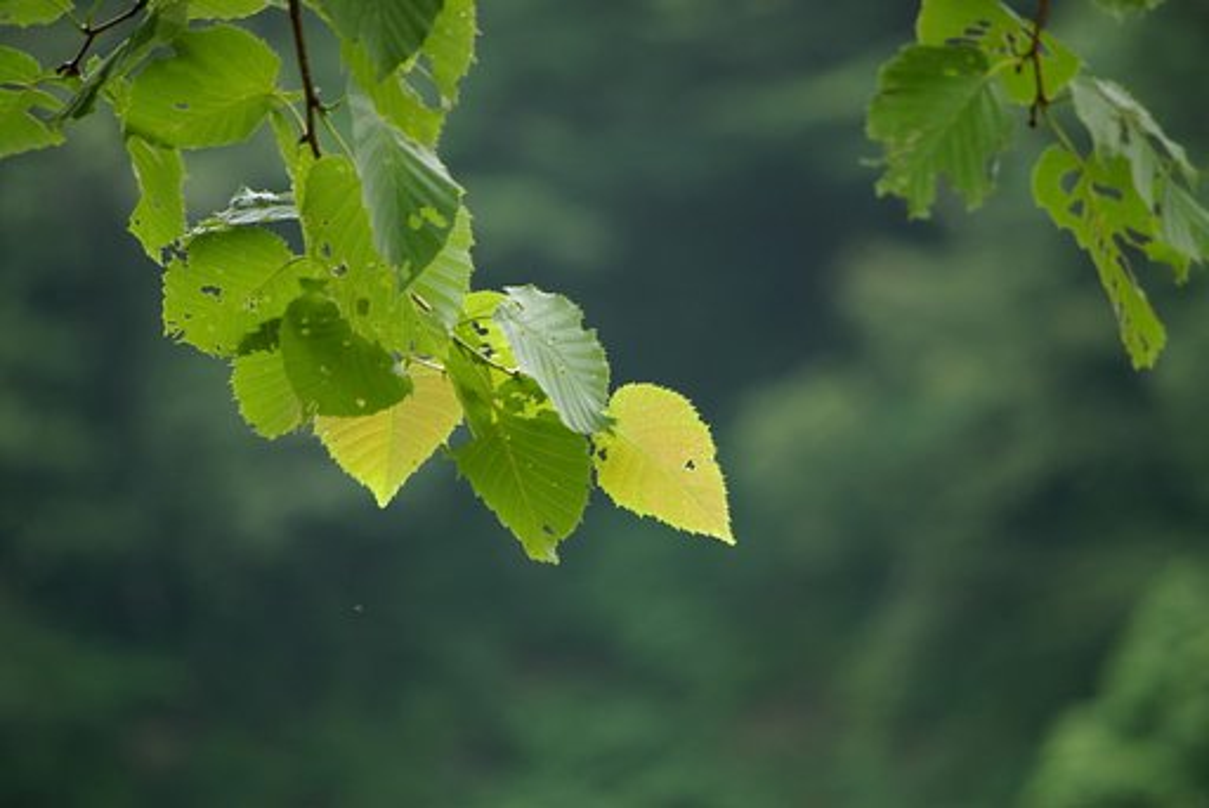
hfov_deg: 6.9
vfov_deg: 4.6
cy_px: 404
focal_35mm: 300
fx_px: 10080
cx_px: 604
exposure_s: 1/100
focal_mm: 200
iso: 200
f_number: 5.6
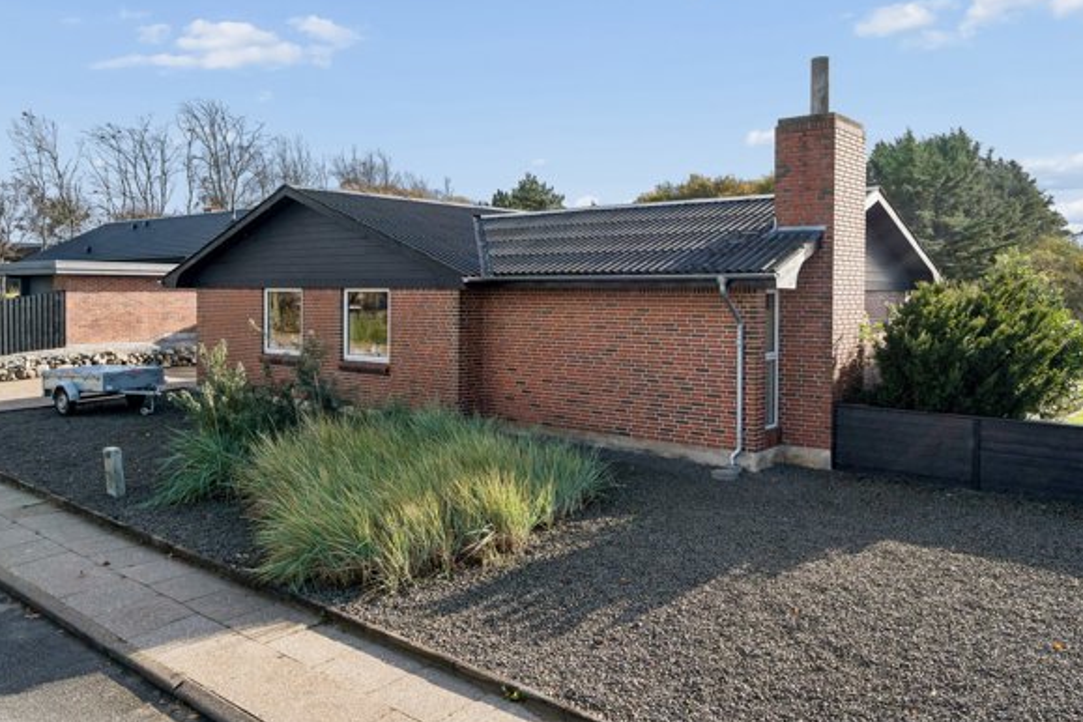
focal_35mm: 29
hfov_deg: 63.7
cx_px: 529
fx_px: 872
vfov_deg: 44.8
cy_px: 298
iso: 1000
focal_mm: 21
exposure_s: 1/3200
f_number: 6.3
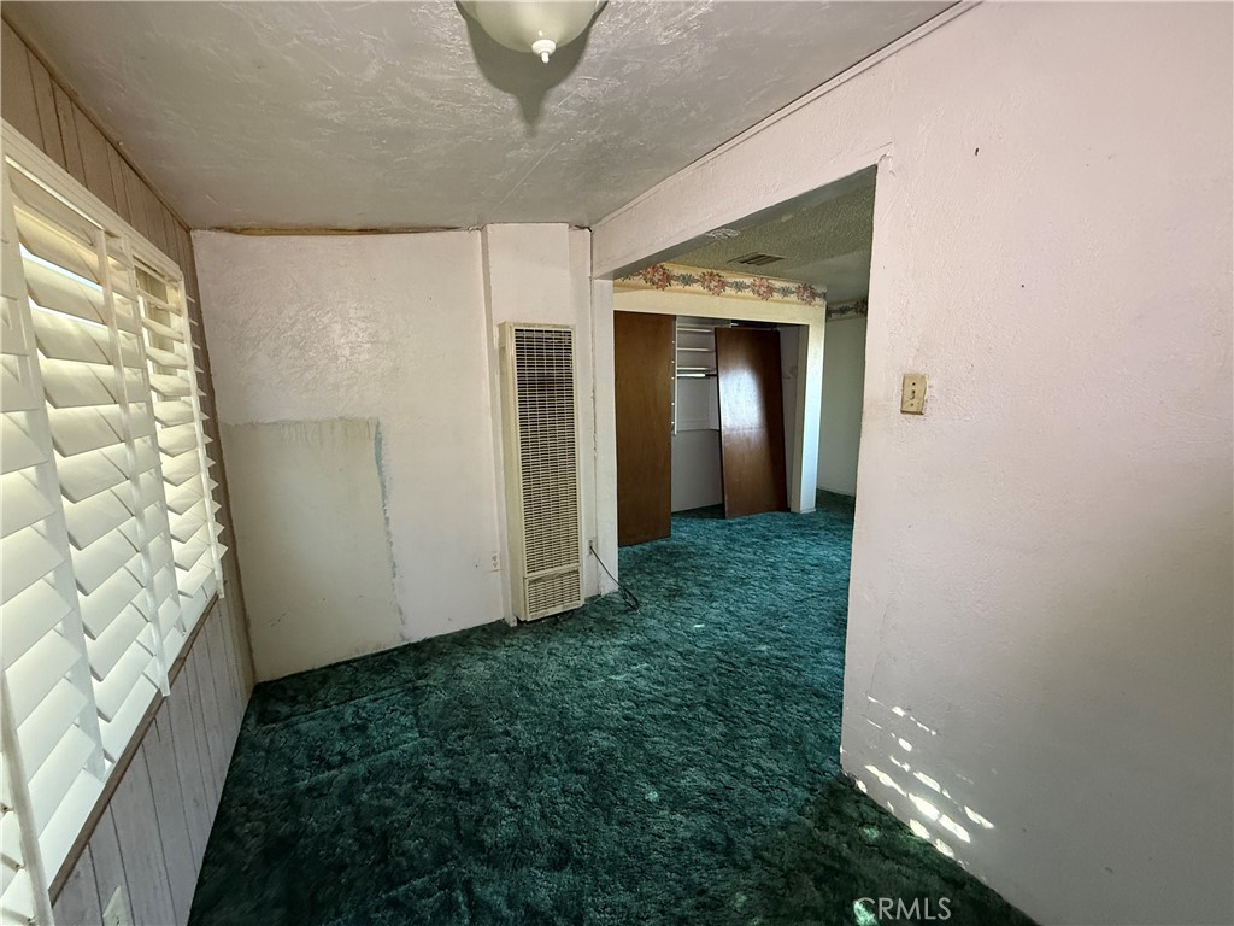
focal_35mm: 14
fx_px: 499
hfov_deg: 102.1
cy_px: 463
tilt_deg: -9.0
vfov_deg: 85.7
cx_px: 617
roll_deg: +0.6
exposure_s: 1/60
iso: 500
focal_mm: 2.22
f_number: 2.2
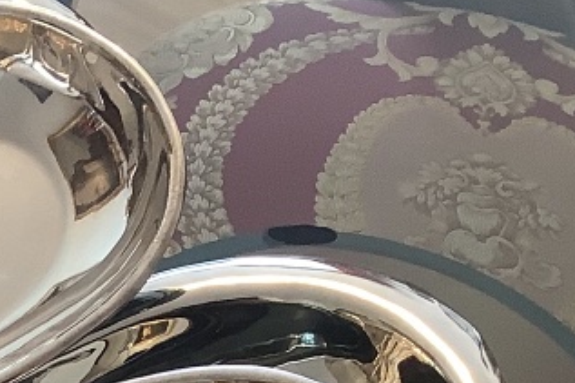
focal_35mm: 122
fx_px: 1948
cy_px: 579
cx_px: -403
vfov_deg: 10.8
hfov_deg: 15.0
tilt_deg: -56.0
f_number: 2.4
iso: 100
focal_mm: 3.3
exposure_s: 1/50
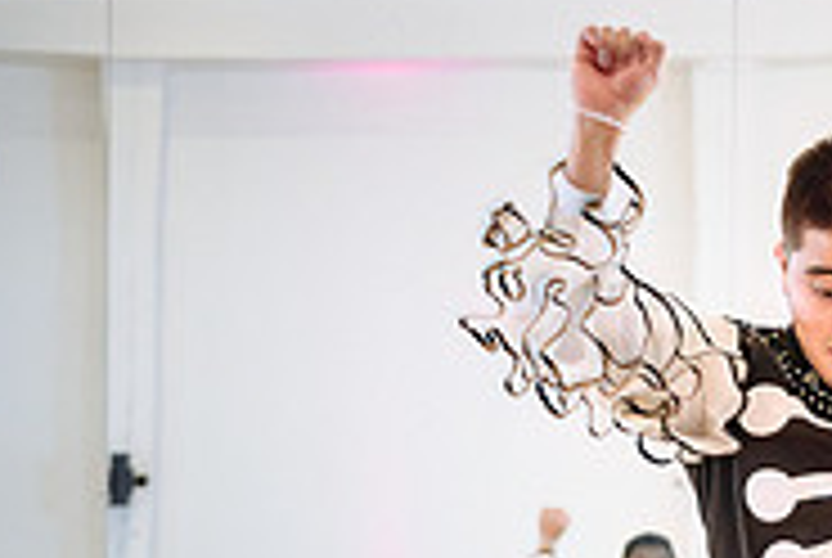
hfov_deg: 12.6
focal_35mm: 162
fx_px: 3750
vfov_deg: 8.3
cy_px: 840
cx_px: 208
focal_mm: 50
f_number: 2.8
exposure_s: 1/200
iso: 1600
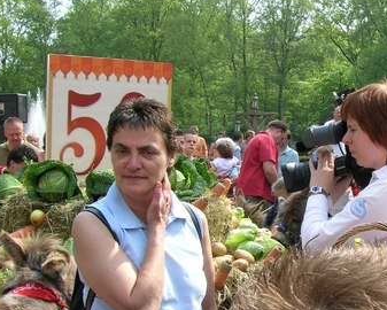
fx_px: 676
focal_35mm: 59
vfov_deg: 25.8
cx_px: 332
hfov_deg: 30.8
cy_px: 187
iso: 50
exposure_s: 1/118
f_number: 4.9
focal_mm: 5.7
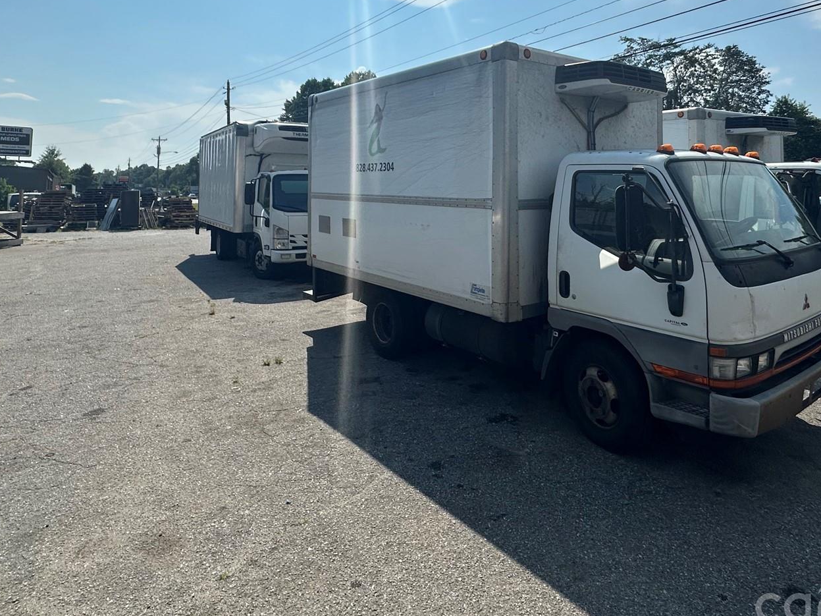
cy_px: 159
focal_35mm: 23
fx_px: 545
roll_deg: -0.4
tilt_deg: +3.9
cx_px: 454
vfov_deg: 56.2
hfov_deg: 73.7
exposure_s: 1/5051
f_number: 2.2
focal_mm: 2.22
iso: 50
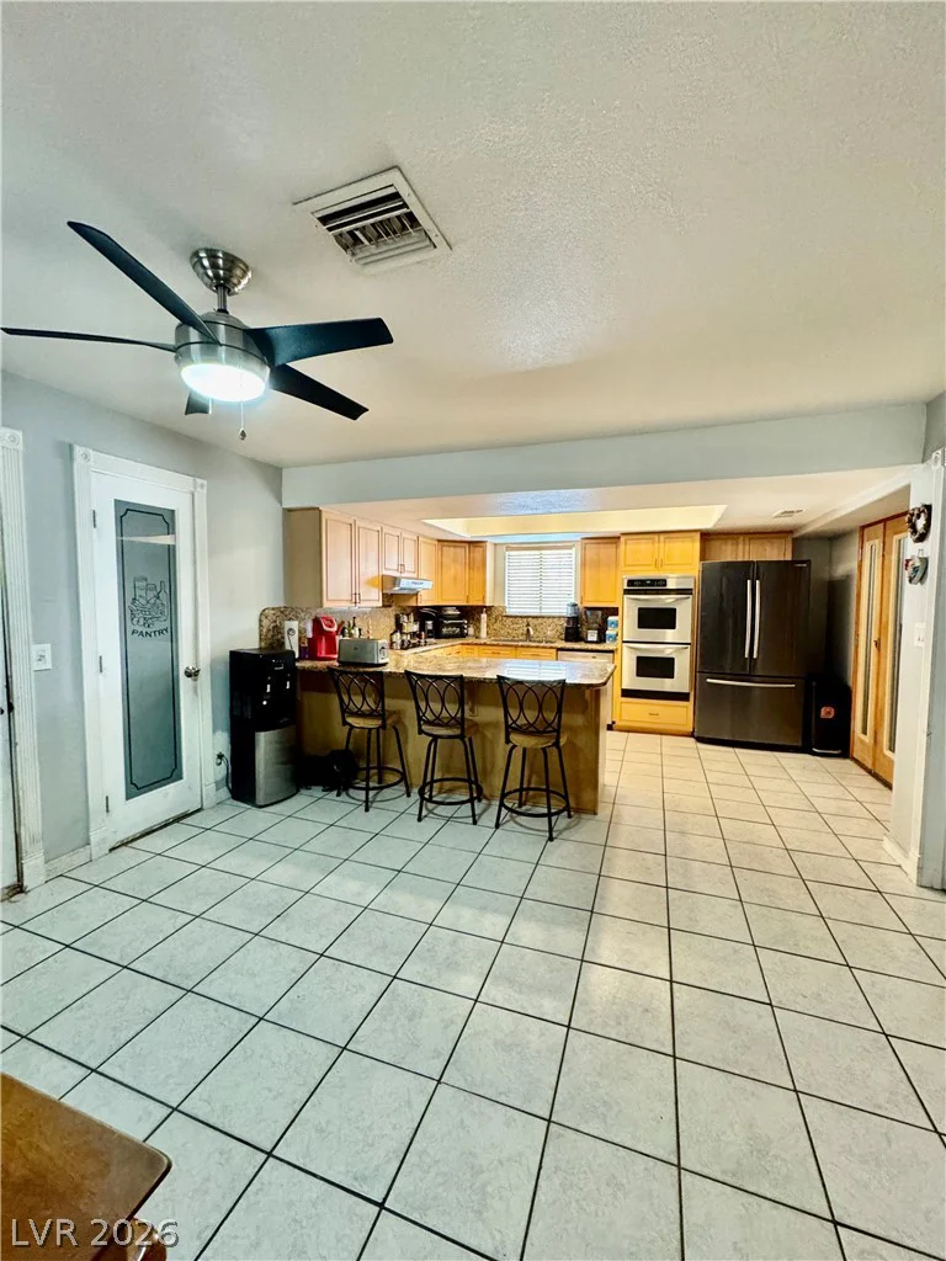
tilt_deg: -3.4
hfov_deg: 85.7
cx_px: 473
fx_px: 510
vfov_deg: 102.1
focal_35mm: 14
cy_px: 630
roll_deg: +0.5
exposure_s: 1/60
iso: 400
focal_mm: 2.22
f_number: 2.2
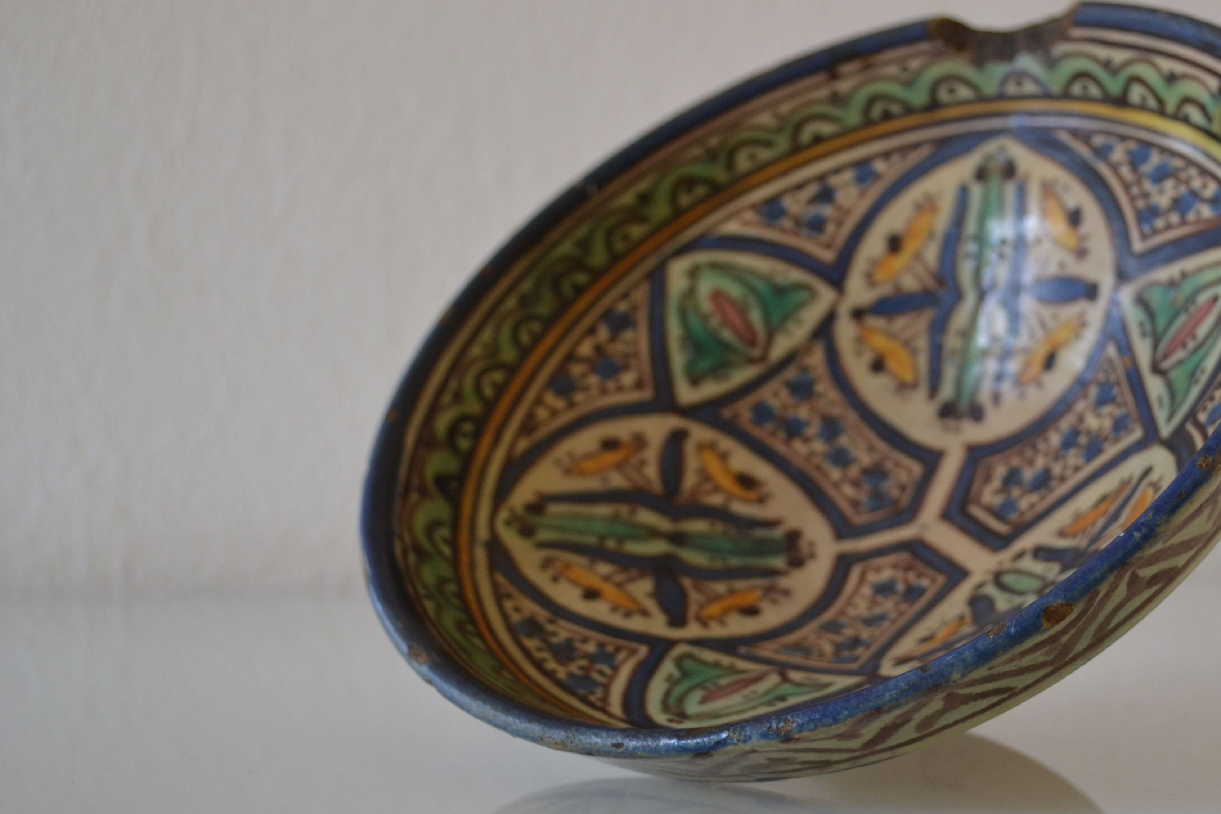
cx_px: 804
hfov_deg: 37.2
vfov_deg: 25.5
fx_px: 1798
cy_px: 351
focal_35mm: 53
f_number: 4.2
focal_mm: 26
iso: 400
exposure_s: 1/60
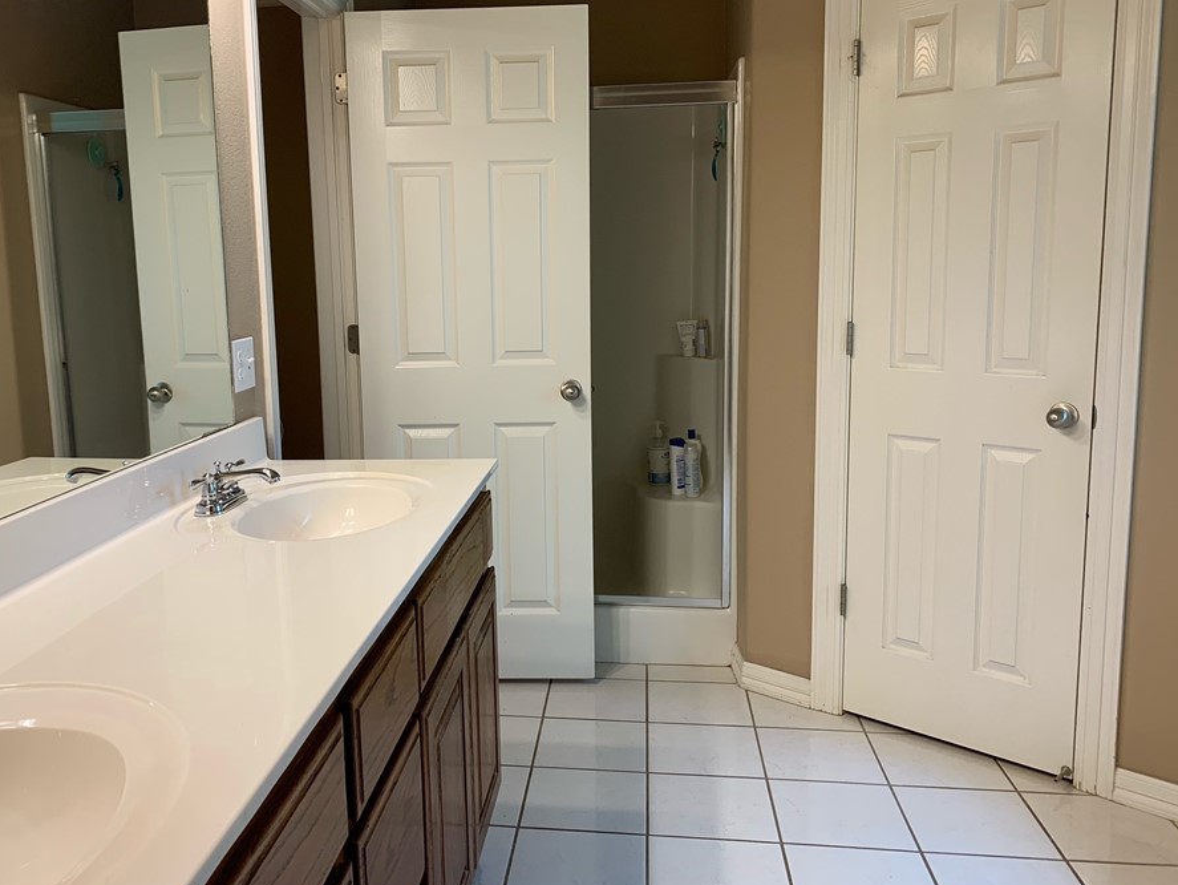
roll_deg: +1.6
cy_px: 415
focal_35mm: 30
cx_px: 509
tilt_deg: -9.2
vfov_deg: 46.8
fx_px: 1021
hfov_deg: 59.7
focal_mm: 4.25
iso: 64
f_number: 1.8
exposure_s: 1/60
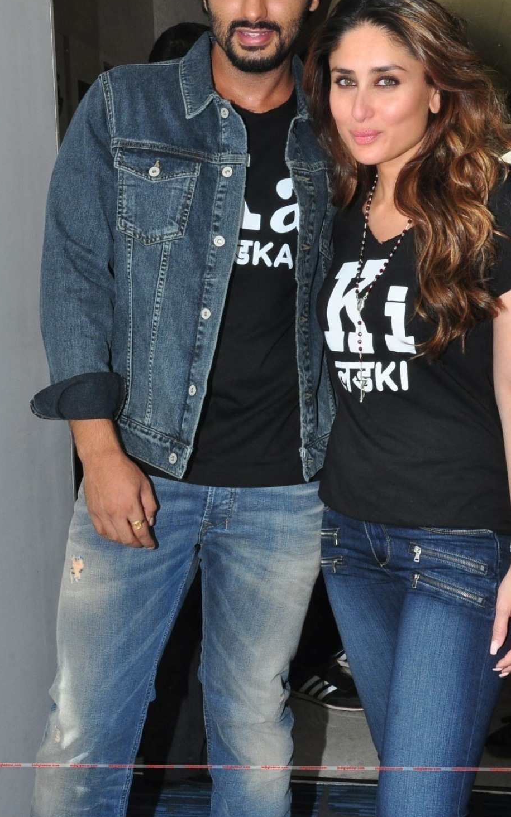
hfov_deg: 26.3
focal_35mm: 49
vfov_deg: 40.9
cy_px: 337
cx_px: 274
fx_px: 1092
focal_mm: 26
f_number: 20
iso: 800
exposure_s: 1/125
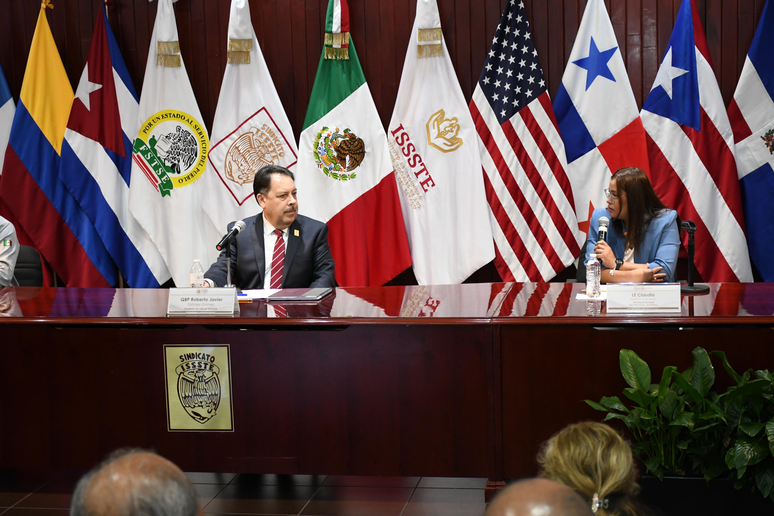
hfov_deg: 33.4
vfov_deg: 22.6
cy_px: 258
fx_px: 1290
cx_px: 387
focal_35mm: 60
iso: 2500
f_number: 4.5
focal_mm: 40
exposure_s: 1/100
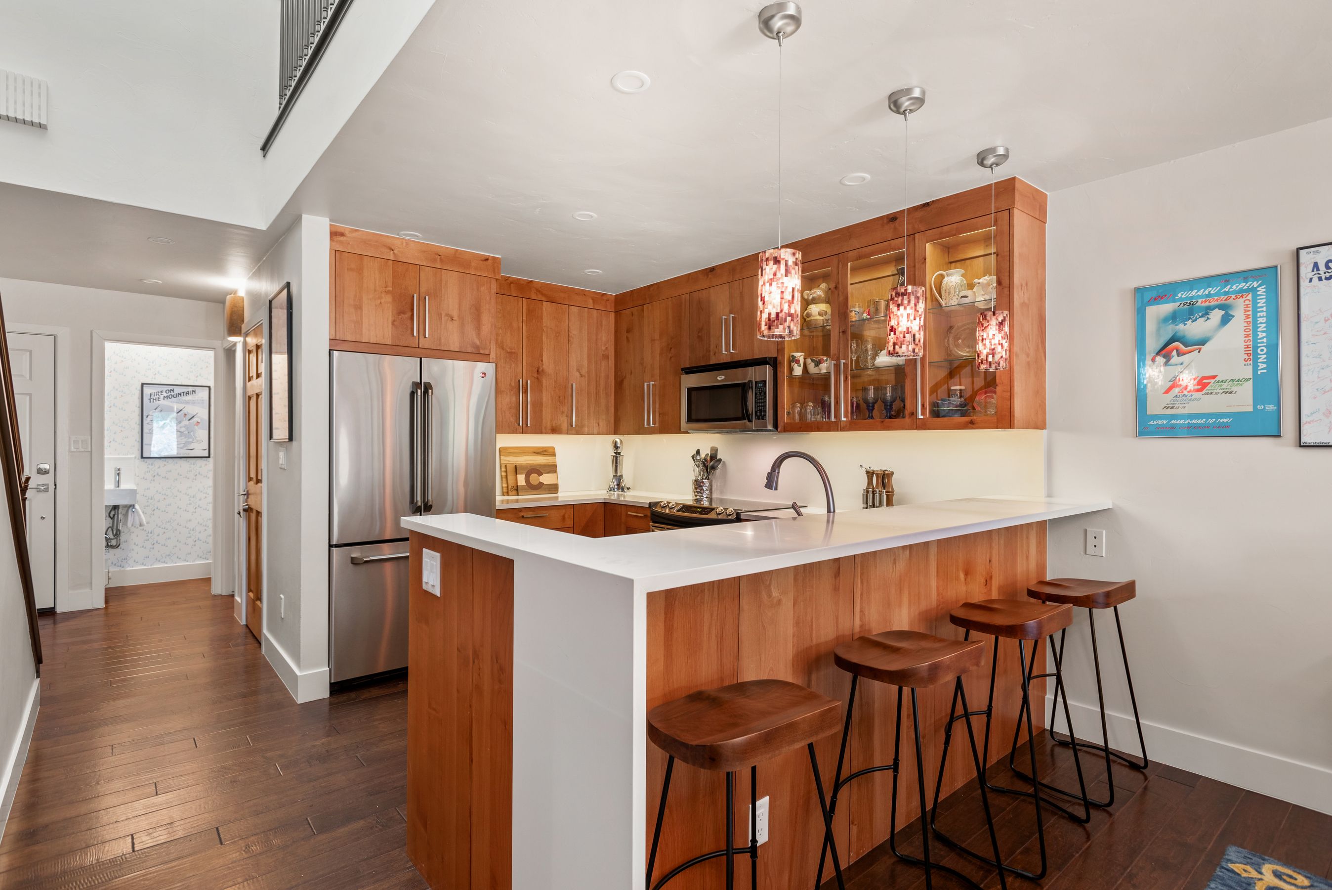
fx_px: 703
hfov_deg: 86.9
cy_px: 445
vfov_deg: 64.6
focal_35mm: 19
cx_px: 666
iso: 400
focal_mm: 19
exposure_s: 1/1.25
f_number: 7.1
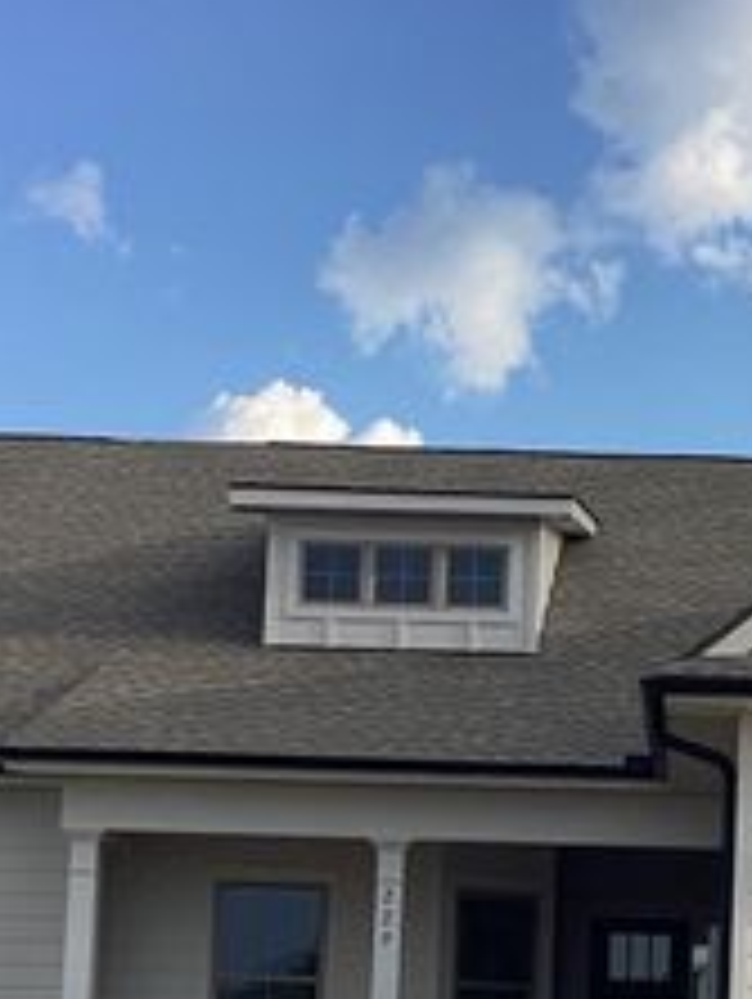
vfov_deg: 20.8
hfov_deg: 15.7
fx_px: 2689
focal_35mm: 93
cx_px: 684
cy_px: 817
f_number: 2.4
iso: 25
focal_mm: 3.3
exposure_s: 1/849
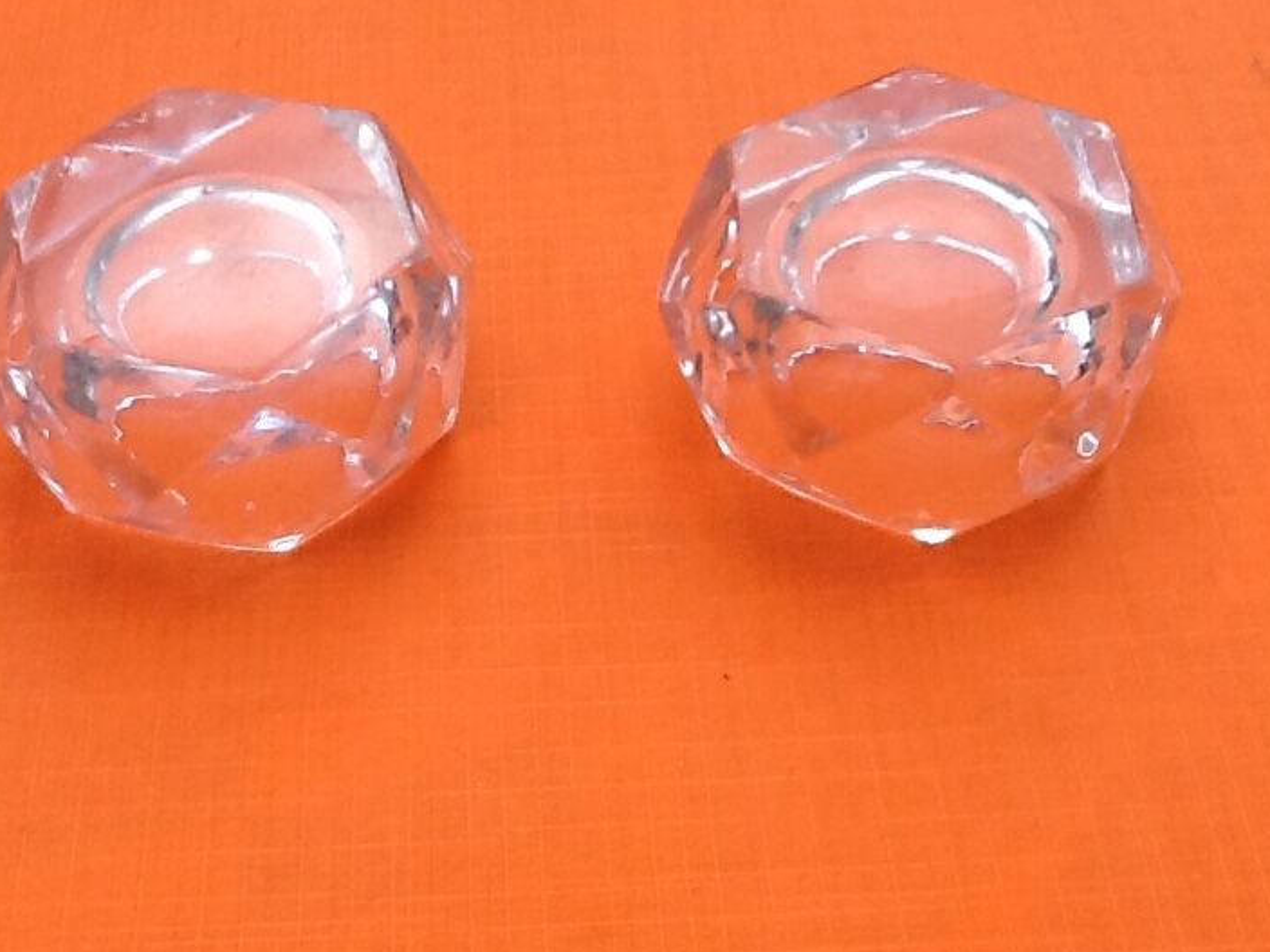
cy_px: 341
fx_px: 2201
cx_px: 570
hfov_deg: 32.2
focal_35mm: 60
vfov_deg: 24.3
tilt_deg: -45.0
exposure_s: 1/418
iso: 40
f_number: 2.4
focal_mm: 2.03
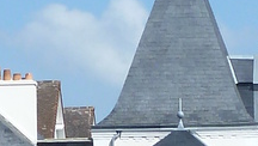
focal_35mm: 298
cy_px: 480
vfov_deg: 3.9
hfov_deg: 7.2
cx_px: 285
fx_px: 2041
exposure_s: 1/400
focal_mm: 6.1
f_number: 5
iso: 80
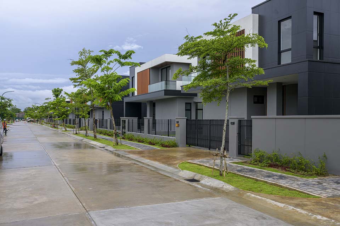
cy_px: 113
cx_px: 170
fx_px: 312
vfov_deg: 40.0
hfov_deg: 57.2
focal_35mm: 33
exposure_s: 1/320
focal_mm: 33
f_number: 10
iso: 500
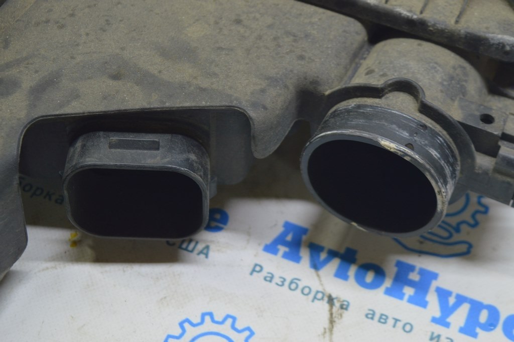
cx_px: 257
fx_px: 899
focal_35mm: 63
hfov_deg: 31.9
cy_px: 171
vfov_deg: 21.5
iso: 400
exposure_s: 1/20
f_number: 5.6
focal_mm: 42
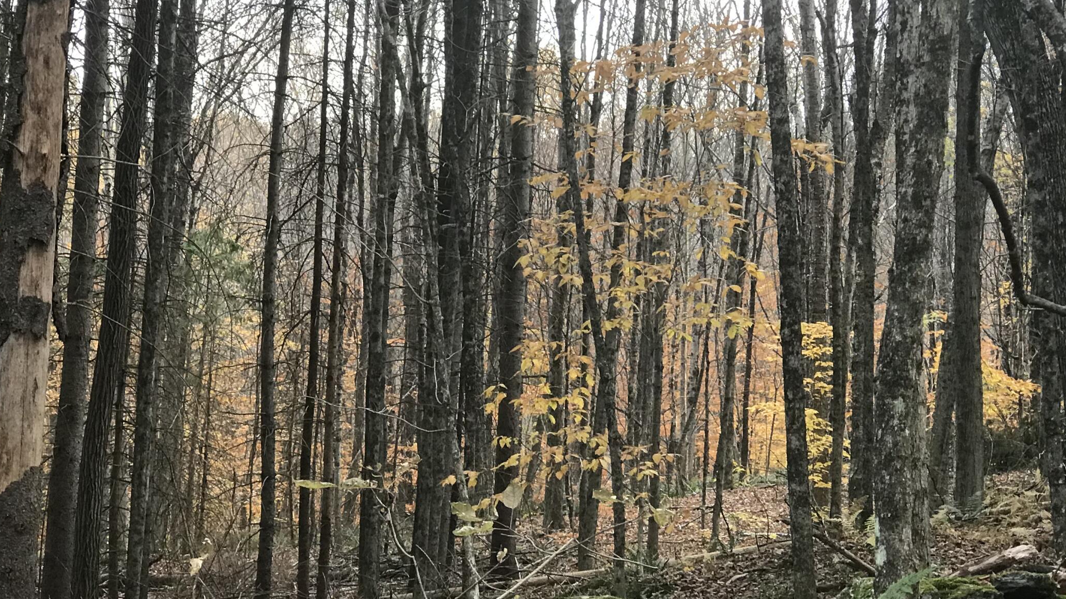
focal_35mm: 90
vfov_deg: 13.4
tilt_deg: -0.7
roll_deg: -3.1
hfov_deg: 23.7
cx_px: 568
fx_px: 2544
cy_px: 379
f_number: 2.8
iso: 50
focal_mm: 6.6
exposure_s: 1/60
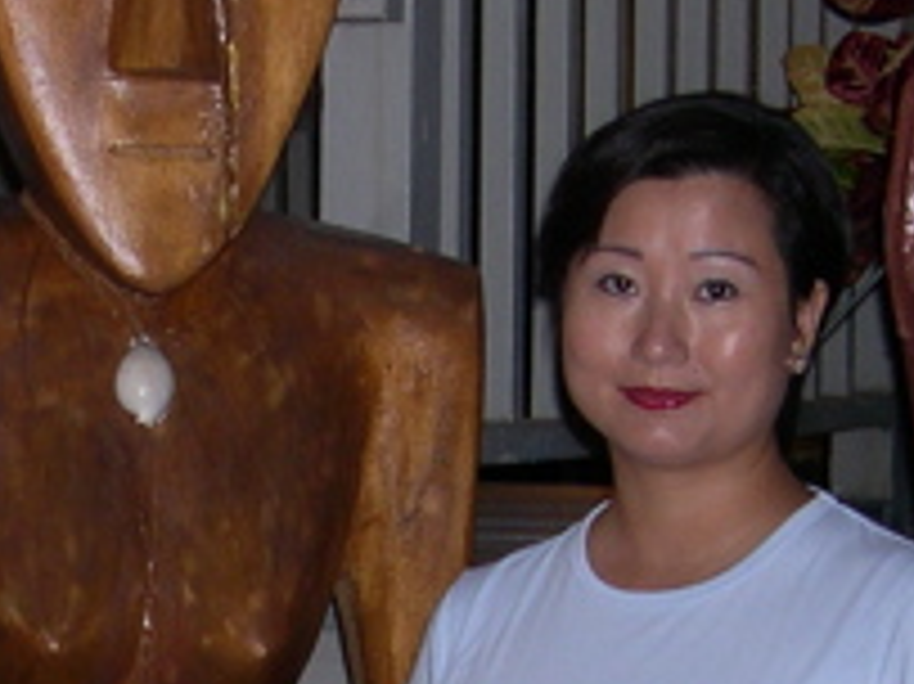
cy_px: 806
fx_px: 3958
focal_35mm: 150
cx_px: 140
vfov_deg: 9.7
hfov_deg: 13.1
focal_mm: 8
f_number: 2.8
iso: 100
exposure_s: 1/60
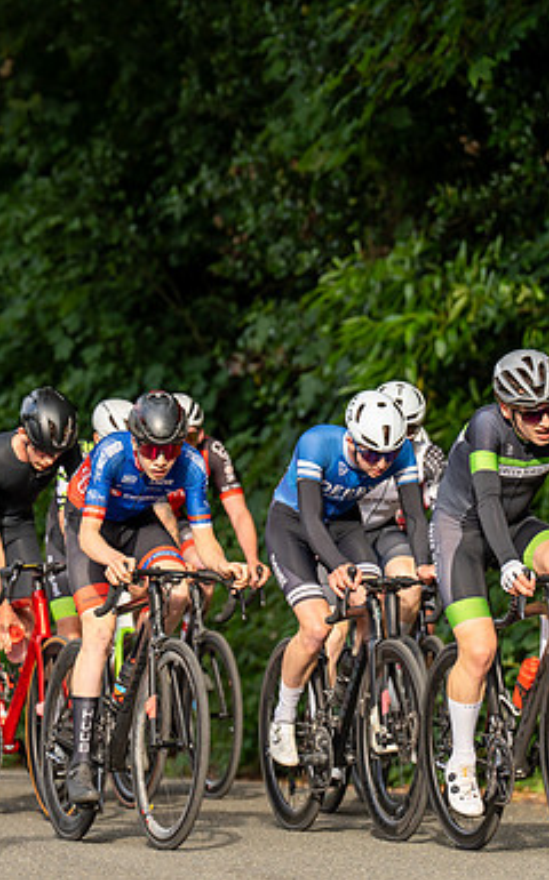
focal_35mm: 289
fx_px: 6931
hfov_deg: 4.5
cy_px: 440
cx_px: 69
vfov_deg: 7.3
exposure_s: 1/800
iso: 400
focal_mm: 188
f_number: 3.5
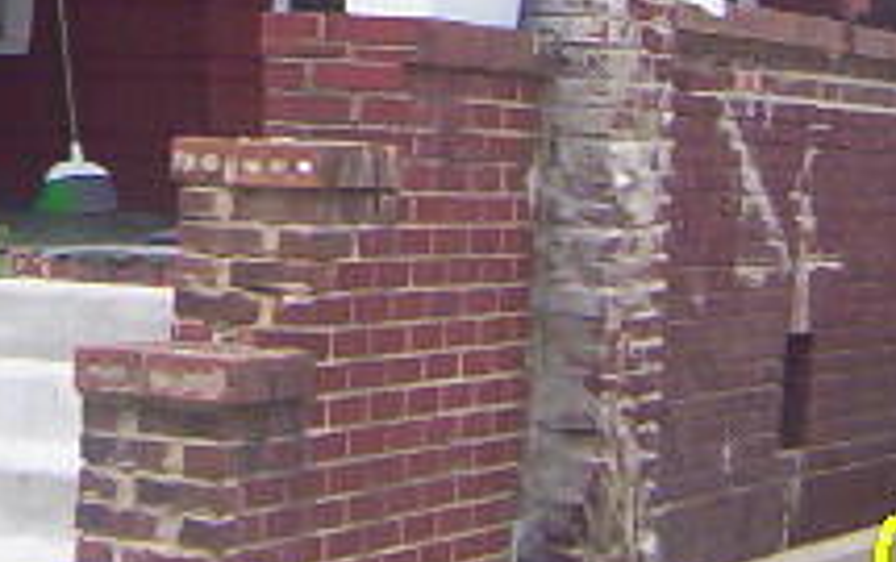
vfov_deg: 8.8
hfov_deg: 14.3
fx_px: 3545
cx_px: 83
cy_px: -395
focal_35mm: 145
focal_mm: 5.54
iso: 100
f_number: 2.76
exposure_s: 1/247
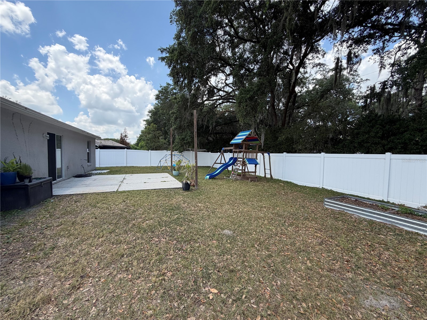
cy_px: 160
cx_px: 214
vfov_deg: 85.7
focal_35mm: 14
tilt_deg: -2.6
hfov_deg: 102.1
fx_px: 173
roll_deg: -0.5
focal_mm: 2.22
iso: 40
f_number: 2.2
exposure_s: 1/540
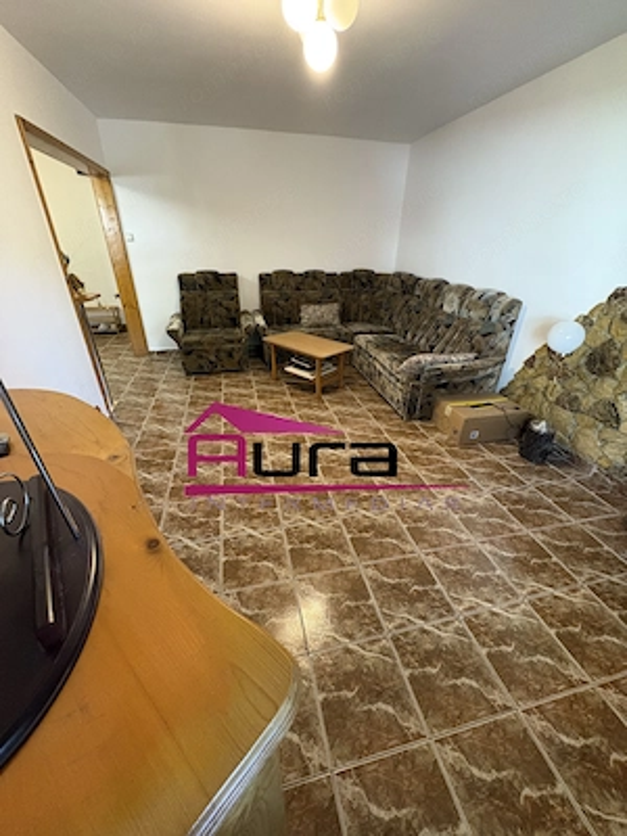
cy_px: 418
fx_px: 338
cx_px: 314
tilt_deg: -25.2
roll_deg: +0.0
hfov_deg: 85.7
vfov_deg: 102.1
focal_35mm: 14
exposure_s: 1/60
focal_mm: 2.22
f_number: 2.2
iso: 640
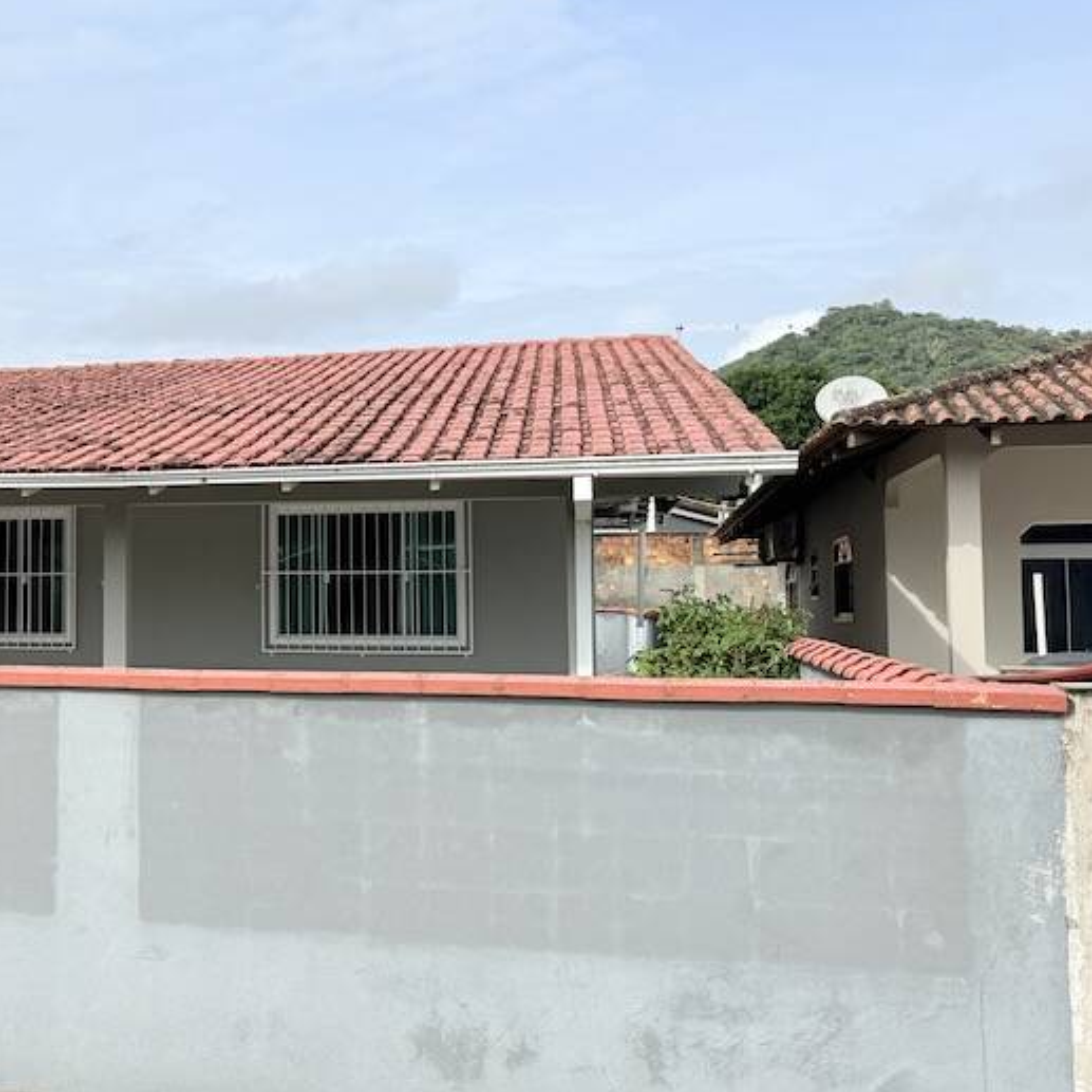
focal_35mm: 42
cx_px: 84
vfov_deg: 40.0
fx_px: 1499
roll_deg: -1.0
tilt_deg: +5.1
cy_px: 522
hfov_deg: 37.1
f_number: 1.78
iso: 80
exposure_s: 1/5714
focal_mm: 6.76
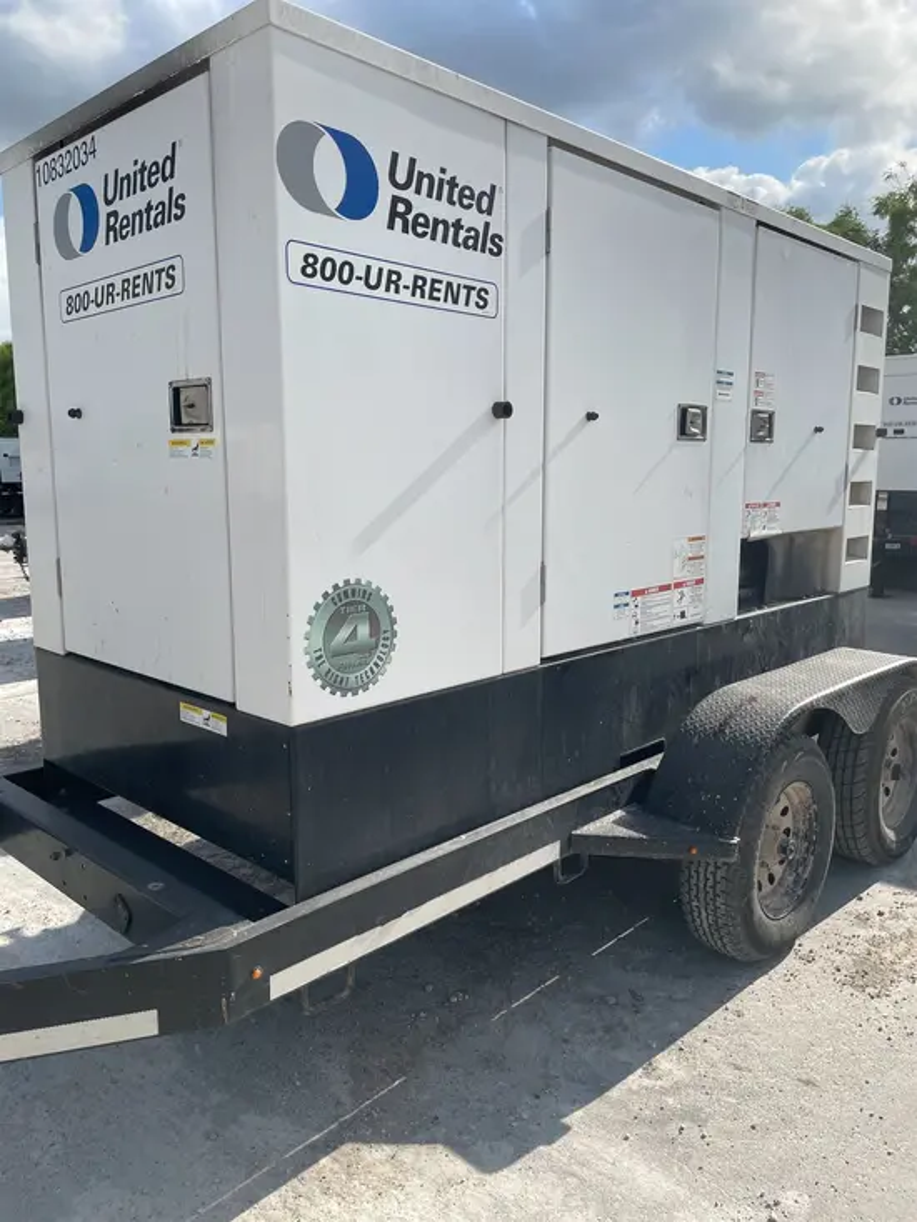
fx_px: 918
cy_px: 611
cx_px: 458
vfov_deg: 67.3
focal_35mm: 26
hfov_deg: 53.1
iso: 32
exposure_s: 1/4292
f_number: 1.6
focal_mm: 4.2
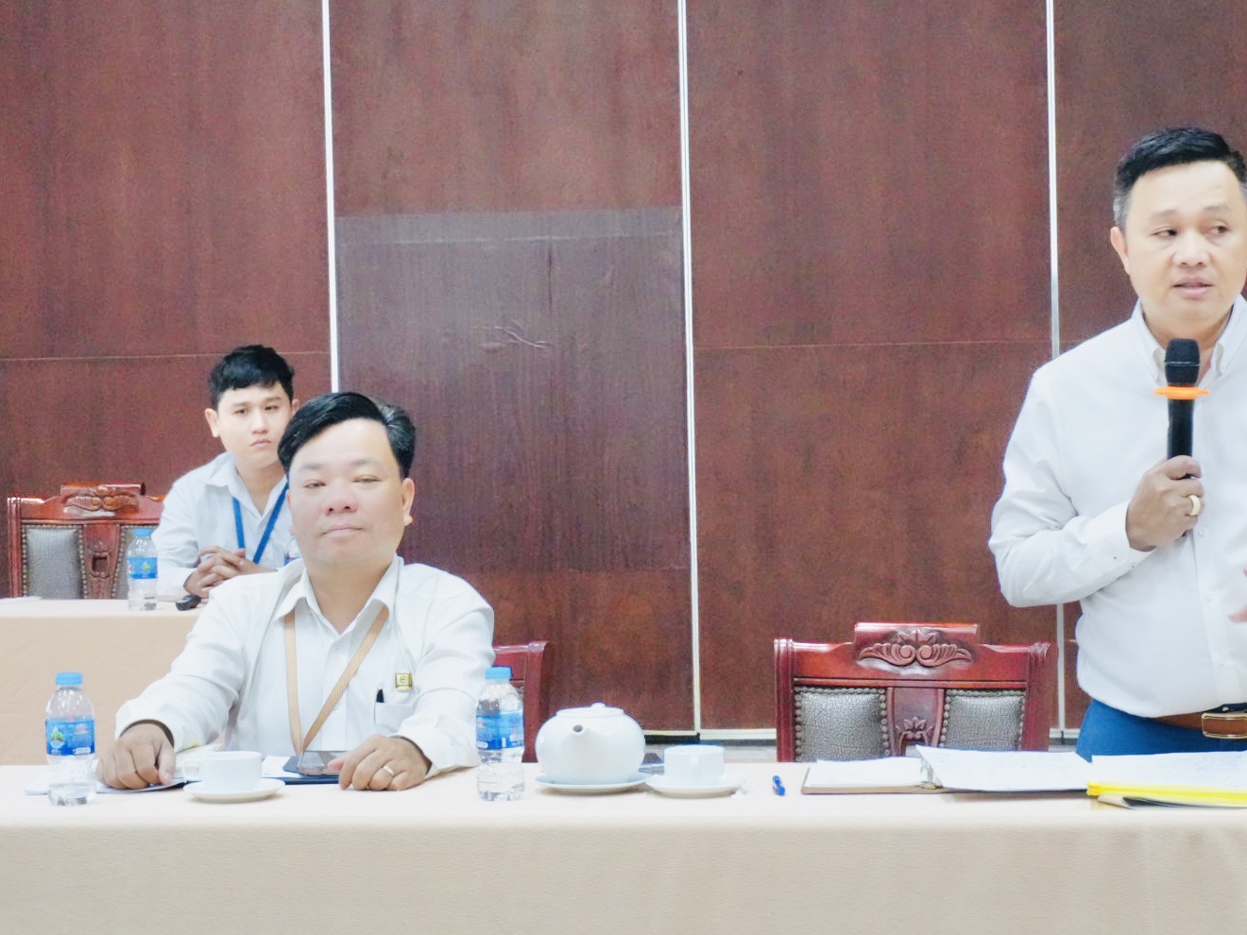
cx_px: 735
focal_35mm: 87
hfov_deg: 22.6
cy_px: 473
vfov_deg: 17.1
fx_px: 3119
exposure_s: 1/160
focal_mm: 49
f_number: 5.6
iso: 6400
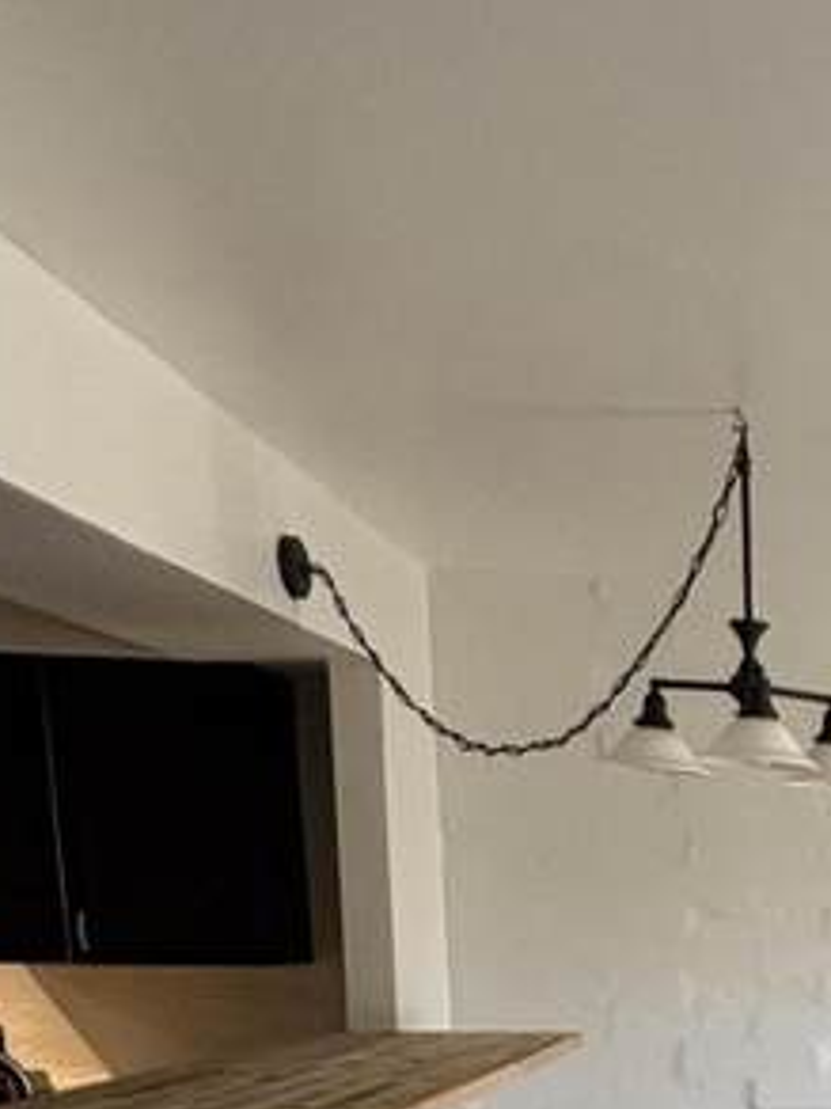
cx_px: 1135
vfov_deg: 36.4
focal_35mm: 46
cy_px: 1151
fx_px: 1472
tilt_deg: -8.7
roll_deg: -1.1
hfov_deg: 26.0
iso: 200
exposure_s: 1/60
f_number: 2.2
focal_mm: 2.22
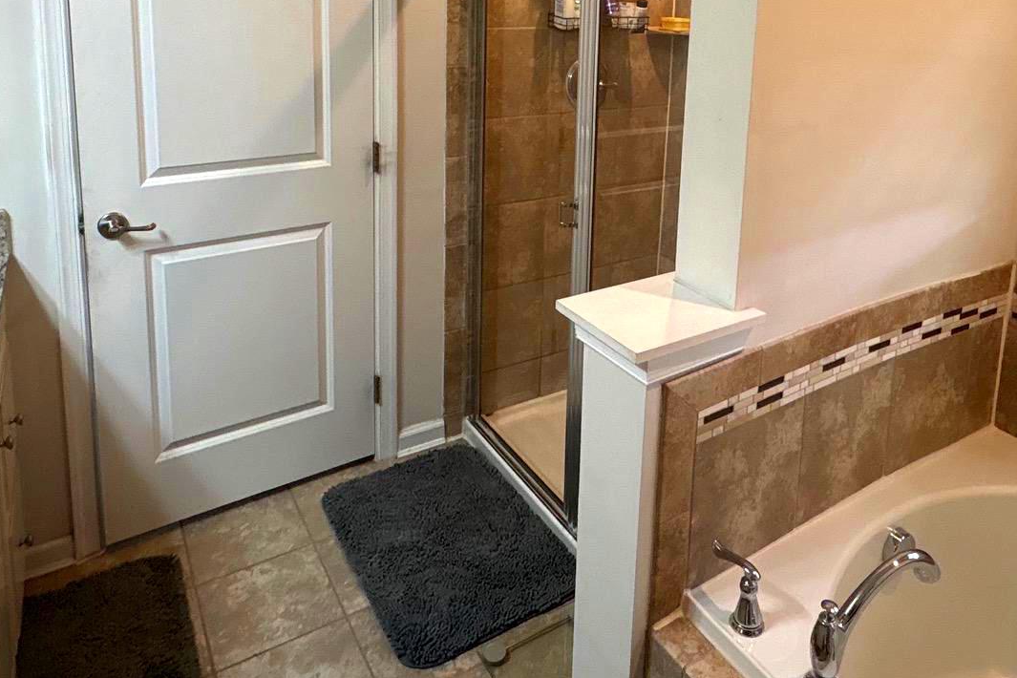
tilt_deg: -7.3
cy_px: 100
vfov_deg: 43.4
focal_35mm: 28
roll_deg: -2.4
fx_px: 791
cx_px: 589
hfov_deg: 65.1
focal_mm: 2.22
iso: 200
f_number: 2.2
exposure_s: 1/120
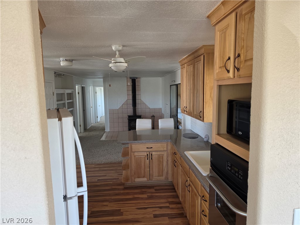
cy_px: 112
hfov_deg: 73.9
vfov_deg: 58.9
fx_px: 199
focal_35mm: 23
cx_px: 150
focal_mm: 6.5
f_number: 1.4
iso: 100
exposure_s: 1/180
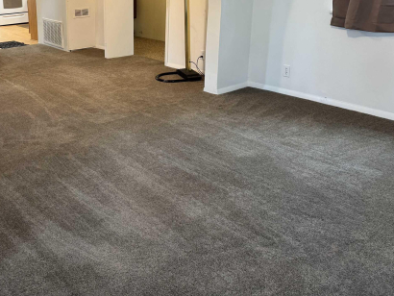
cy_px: 80
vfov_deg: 36.1
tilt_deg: -15.9
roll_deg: +1.1
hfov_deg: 45.7
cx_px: 85
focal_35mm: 39
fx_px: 444
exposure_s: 1/60
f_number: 1.78
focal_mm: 6.76
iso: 250
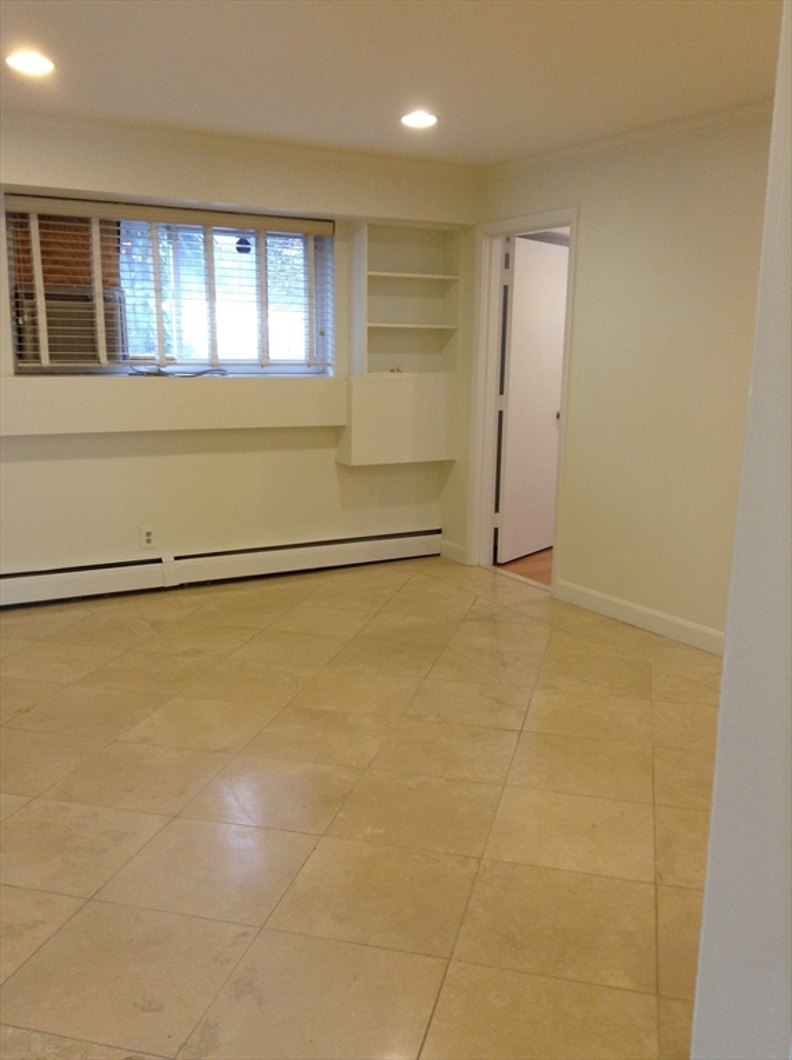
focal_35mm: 33
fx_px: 1009
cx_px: 396
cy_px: 530
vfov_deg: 55.4
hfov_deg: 42.9
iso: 64
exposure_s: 1/24
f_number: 2.4
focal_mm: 3.3
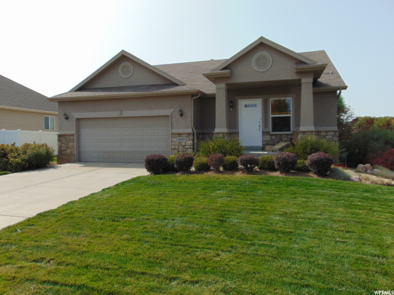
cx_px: 197
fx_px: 285
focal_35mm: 25
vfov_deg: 54.9
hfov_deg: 69.4
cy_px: 148
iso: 80
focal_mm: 4.5
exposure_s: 1/250
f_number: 7.7
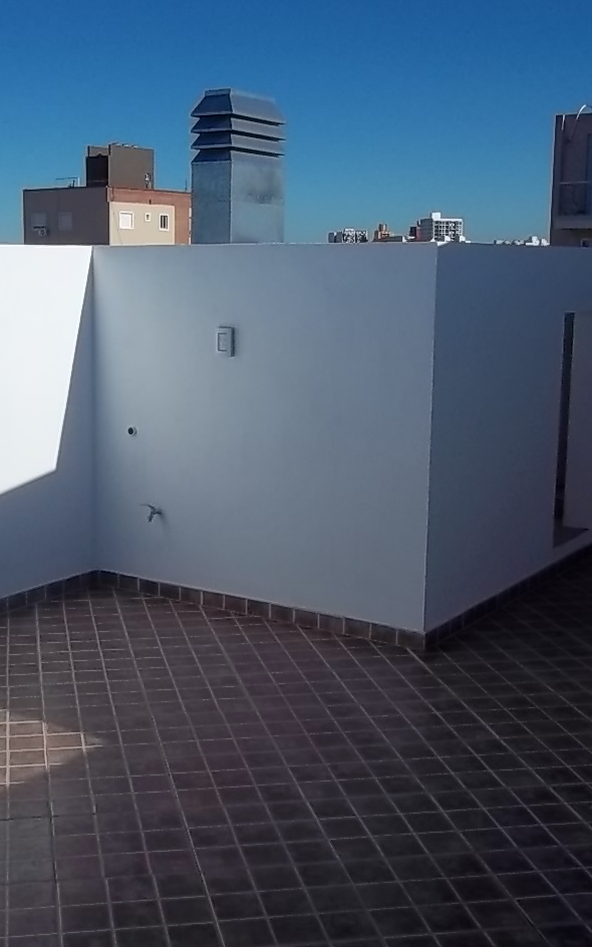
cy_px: 466
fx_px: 1187
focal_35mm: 46
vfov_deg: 43.5
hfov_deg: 27.6
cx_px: 155
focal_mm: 5.7
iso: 80
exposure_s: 1/1000
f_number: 5.5
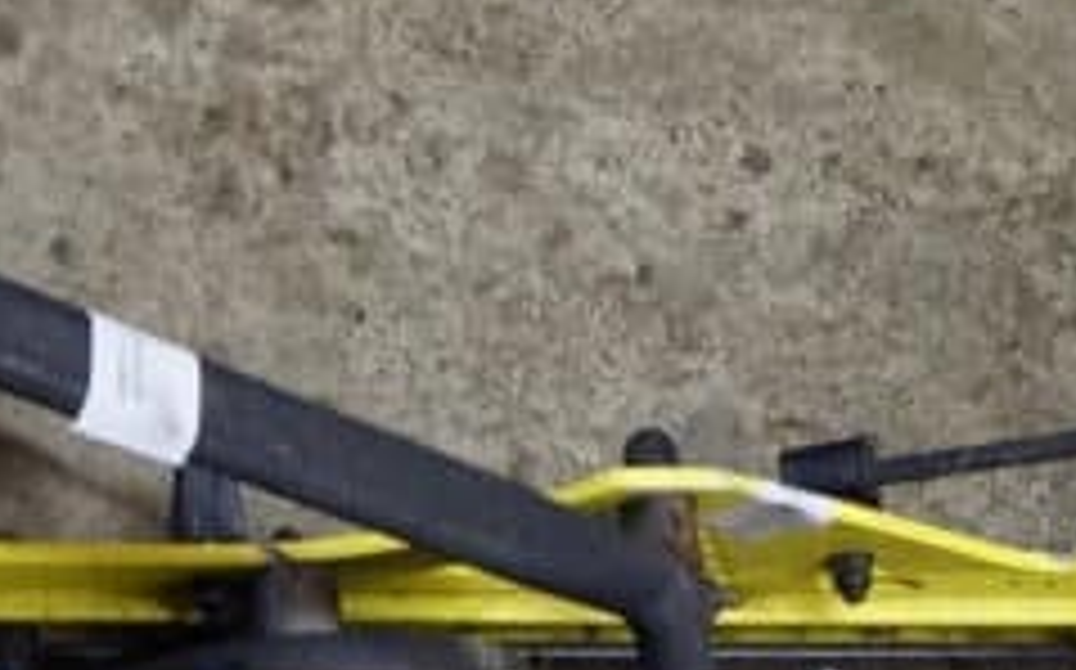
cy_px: 542
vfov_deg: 10.0
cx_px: 914
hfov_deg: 15.8
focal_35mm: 131
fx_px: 3839
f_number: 4
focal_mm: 20
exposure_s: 1/60
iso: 2000
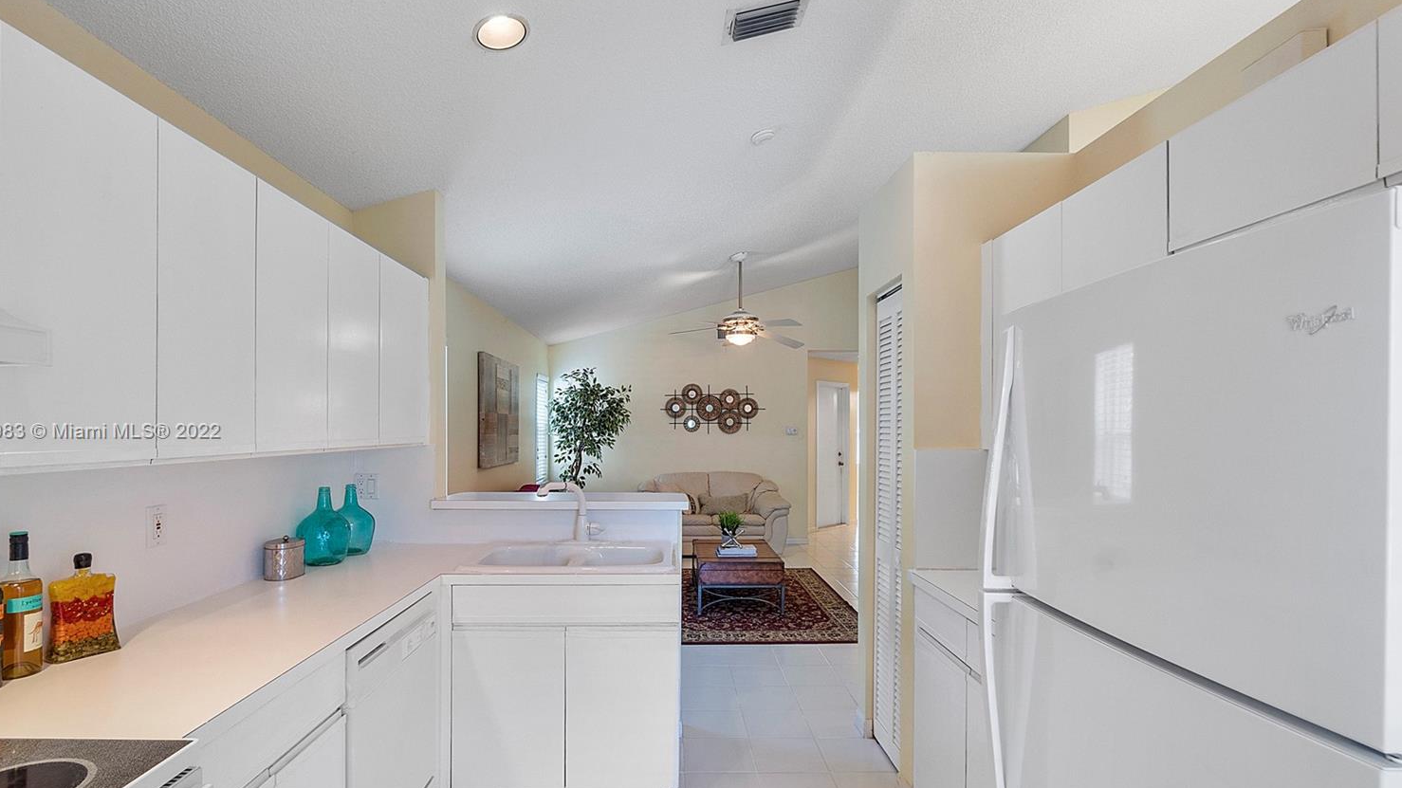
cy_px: 433
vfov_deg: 63.8
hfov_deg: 95.9
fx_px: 632
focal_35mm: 17
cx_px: 675
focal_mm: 10
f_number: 9
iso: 250
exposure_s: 1/5
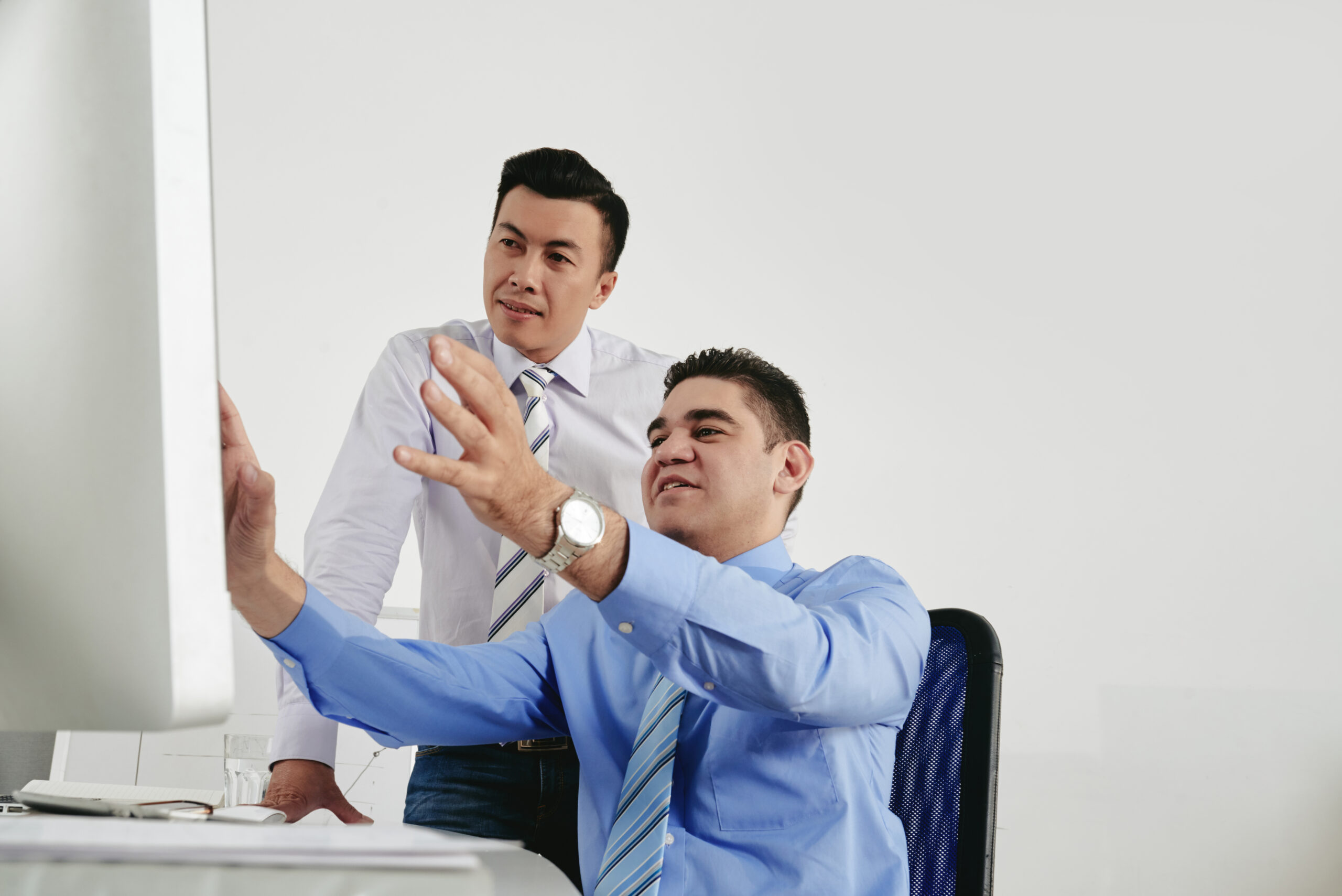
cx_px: 671
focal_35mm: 35
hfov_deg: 54.4
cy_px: 448
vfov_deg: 37.9
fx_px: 1305
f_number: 8
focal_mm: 35
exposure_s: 1/125
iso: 560
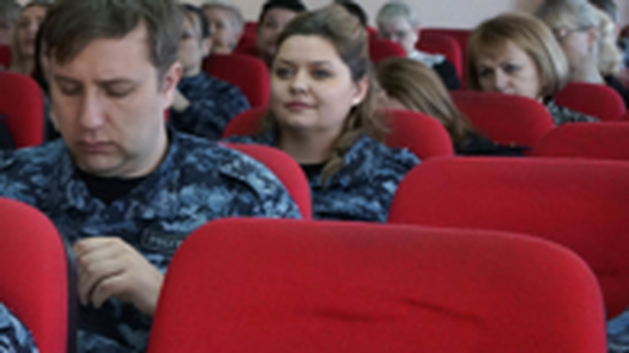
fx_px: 2000
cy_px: 103
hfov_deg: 15.9
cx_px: -408
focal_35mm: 120
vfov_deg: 10.1
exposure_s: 1/60
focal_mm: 20
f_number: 4
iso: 500
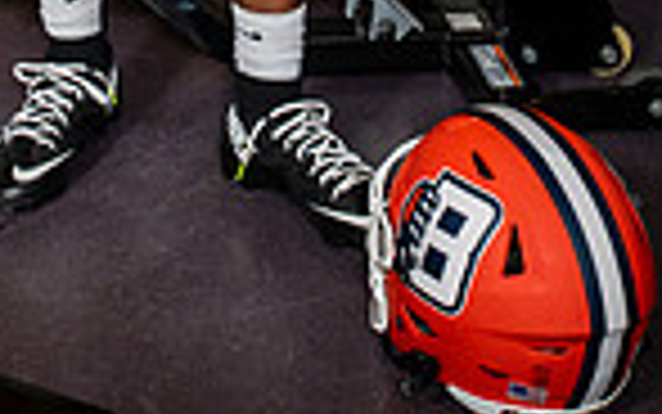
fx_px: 1967
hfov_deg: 18.9
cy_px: -580
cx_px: 144
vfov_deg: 10.4
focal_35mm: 109
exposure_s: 1/250
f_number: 5.6
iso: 500
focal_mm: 35
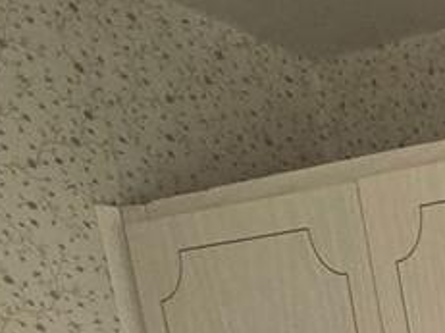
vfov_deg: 10.6
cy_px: 1030
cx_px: 1208
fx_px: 1156
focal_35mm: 90
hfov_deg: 12.8
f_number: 2.2
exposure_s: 1/60
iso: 160
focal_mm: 2.2
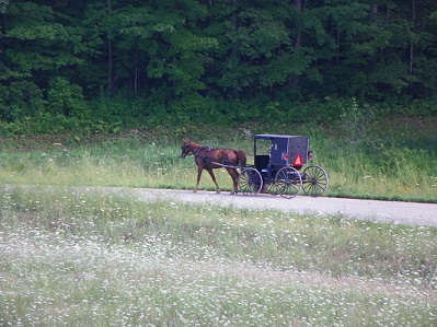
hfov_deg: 2.9
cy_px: 164
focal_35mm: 676
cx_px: 218
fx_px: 8531
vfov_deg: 2.2
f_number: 5
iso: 100
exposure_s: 1/125
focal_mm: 119.6
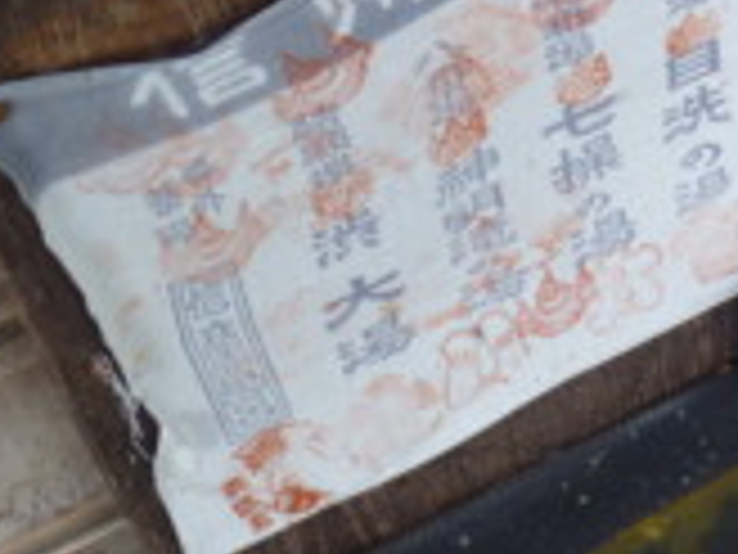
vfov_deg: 15.4
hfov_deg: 19.6
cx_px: 801
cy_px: 270
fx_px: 2047
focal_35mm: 96
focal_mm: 6.3
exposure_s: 1/30
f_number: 3.5
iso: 100
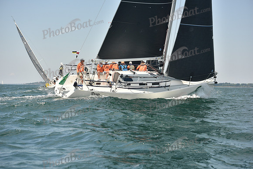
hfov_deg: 21.5
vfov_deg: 14.4
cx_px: 126
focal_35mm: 95
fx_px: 668
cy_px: 84
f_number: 5
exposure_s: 1/1250
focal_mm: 95
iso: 320
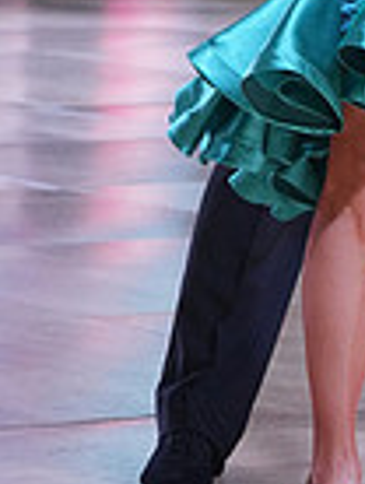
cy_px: -126
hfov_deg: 5.1
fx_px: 4079
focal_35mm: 291
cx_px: 535
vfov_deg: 6.7
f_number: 6.3
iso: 2000
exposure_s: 1/400
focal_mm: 72
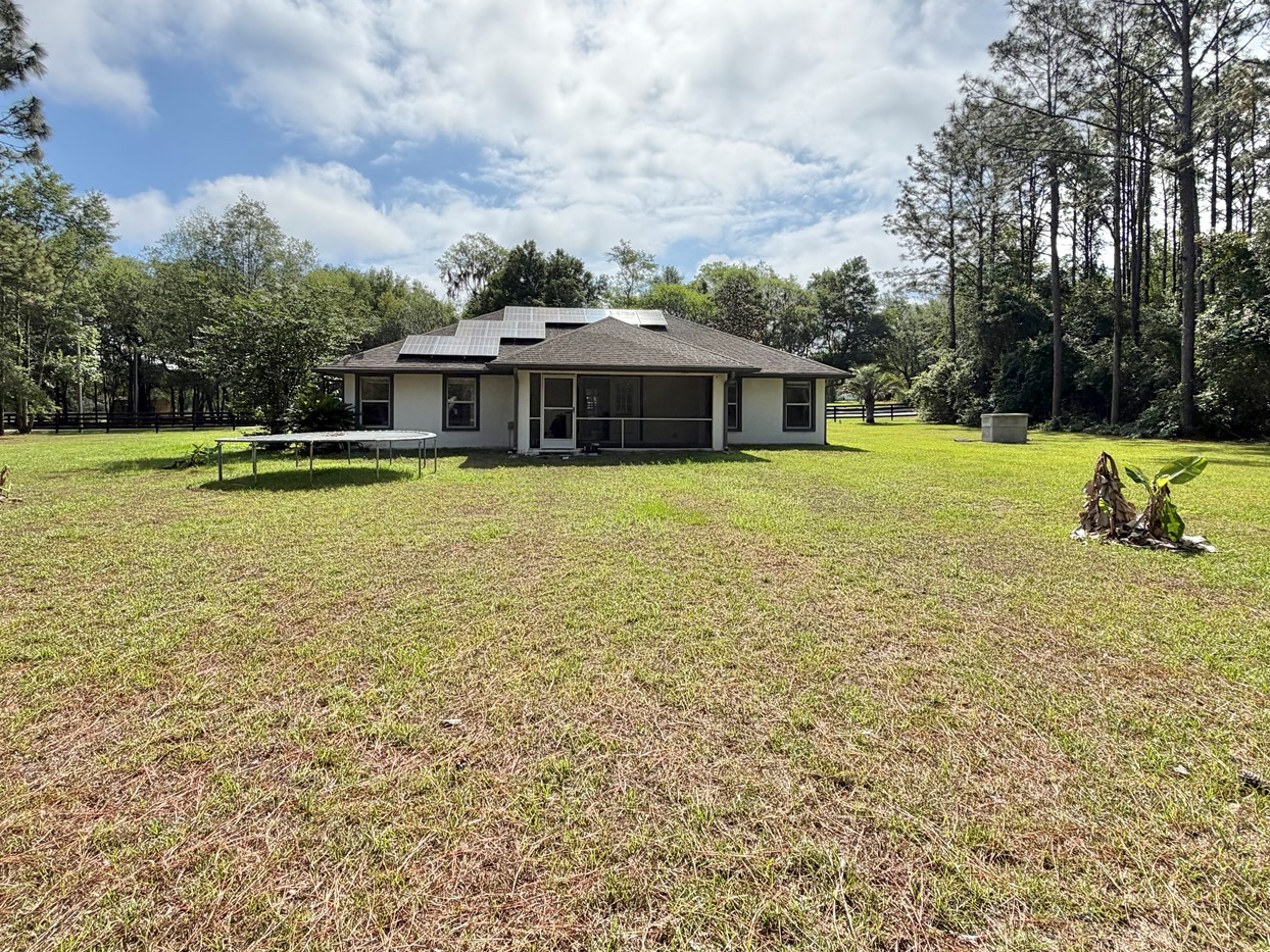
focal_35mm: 18
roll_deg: +0.4
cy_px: 410
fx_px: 660
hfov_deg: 87.7
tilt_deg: -1.3
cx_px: 622
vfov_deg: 71.2
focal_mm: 2.22
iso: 25
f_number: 2.2
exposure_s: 1/2165
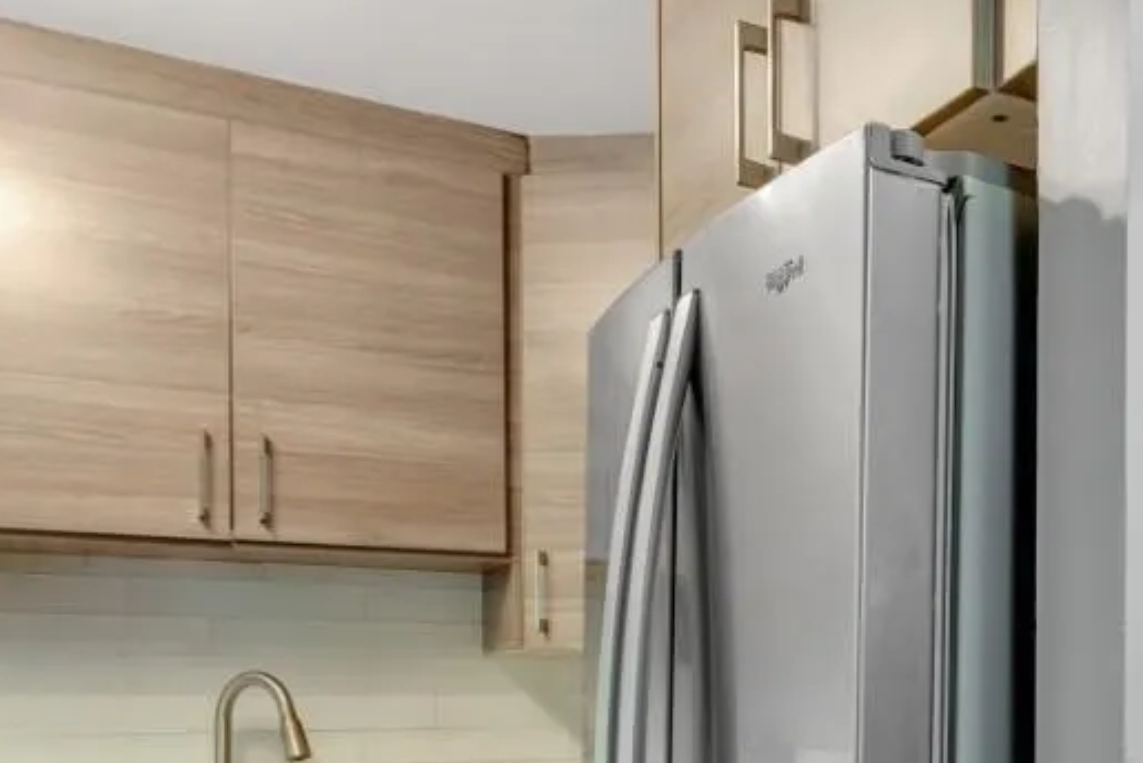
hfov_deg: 38.3
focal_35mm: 44
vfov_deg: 29.4
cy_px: 681
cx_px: 1203
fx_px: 1398
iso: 400
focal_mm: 14
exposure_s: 1/6
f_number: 8
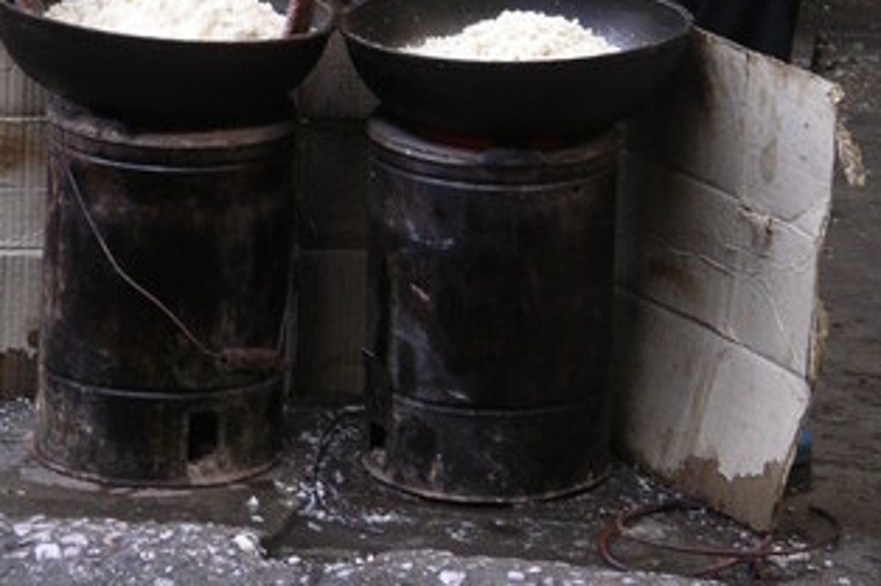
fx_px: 5650
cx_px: 370
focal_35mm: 231
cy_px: -140
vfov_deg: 5.9
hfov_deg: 8.9
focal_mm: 27.8
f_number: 4.2
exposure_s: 1/61
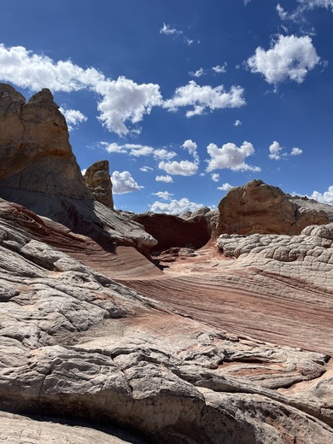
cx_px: 166
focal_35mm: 26
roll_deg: +2.2
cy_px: 222
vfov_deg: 67.3
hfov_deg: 53.1
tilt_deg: +2.5
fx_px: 333
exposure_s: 1/7874
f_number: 1.6
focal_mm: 5.1
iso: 50
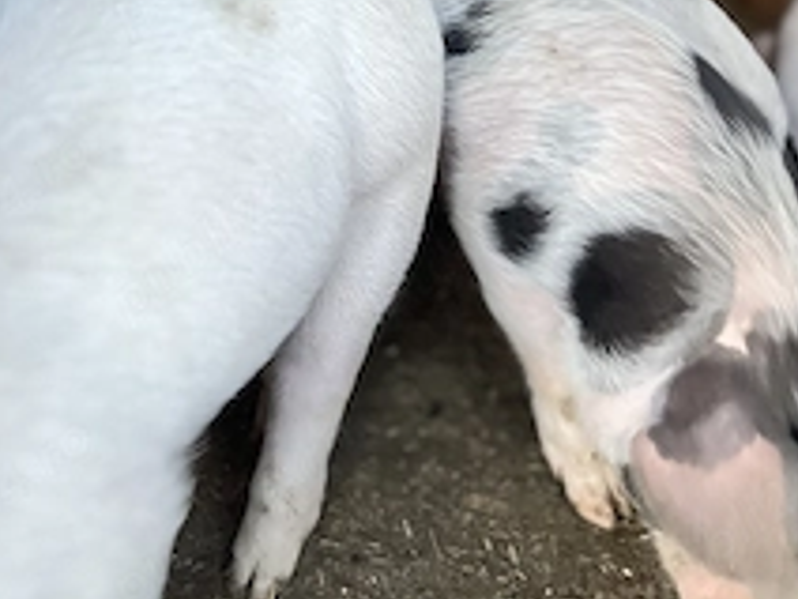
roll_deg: -2.8
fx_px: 1130
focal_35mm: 49
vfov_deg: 27.9
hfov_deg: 38.9
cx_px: 365
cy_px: 0
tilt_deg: -24.8
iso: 500
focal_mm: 5.1
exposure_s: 1/40
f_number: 1.6
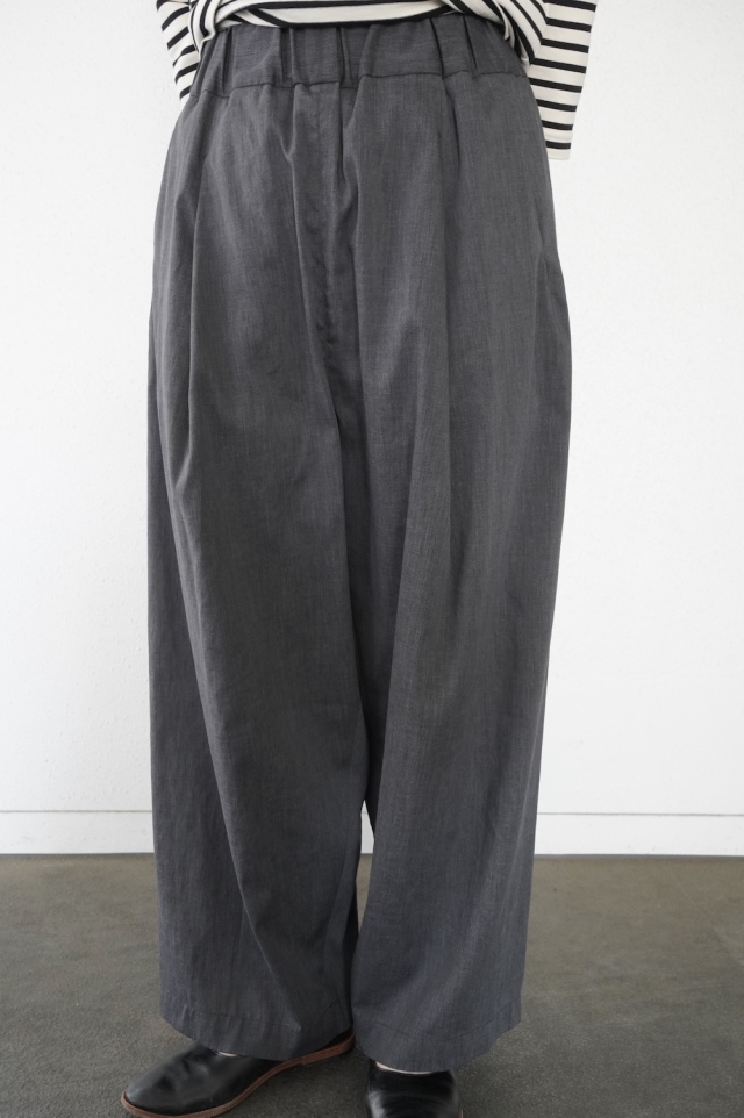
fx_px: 931
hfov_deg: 43.5
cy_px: 559
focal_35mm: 30
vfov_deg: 62.0
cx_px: 372
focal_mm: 30
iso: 4000
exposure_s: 1/50
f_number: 8
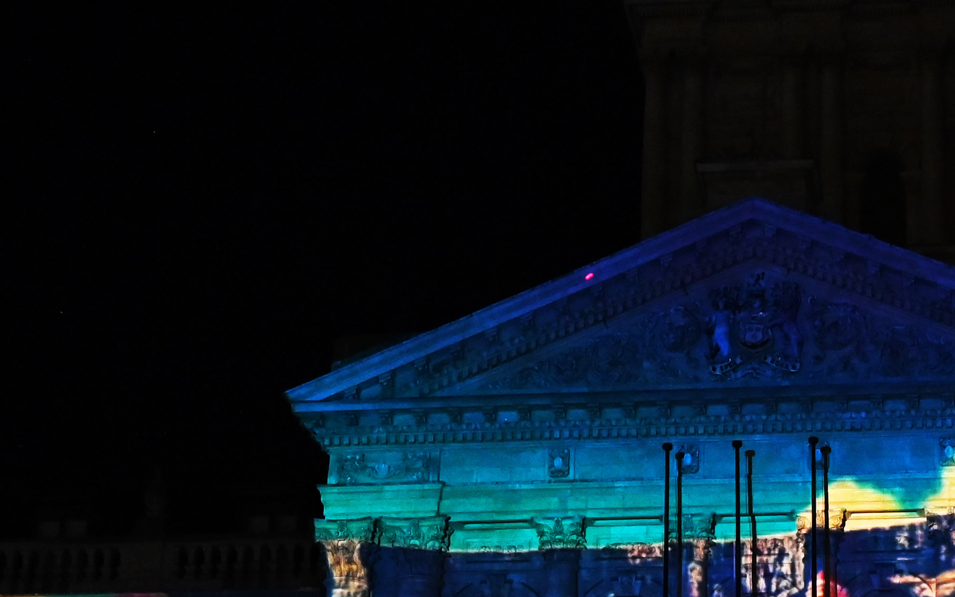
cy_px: 828
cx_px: 841
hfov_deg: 25.1
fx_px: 2082
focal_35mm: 80
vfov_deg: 15.4
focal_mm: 24
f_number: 2.8
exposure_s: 1/100
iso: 3200
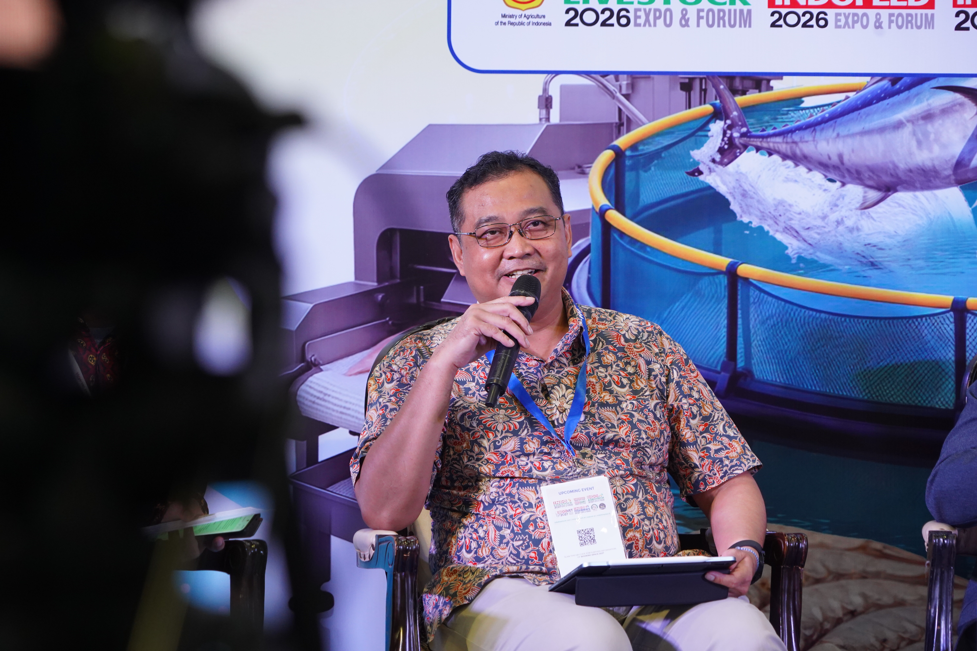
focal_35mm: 139
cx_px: 488
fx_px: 3772
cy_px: 326
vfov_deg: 9.9
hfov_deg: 14.8
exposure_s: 1/125
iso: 2500
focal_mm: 139
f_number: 6.3
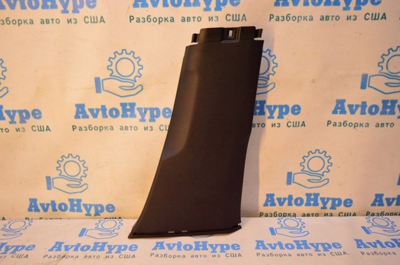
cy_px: 132
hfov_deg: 67.4
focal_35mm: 27
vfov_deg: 47.8
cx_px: 200
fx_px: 300
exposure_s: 1/500
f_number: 4
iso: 1600
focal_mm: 18
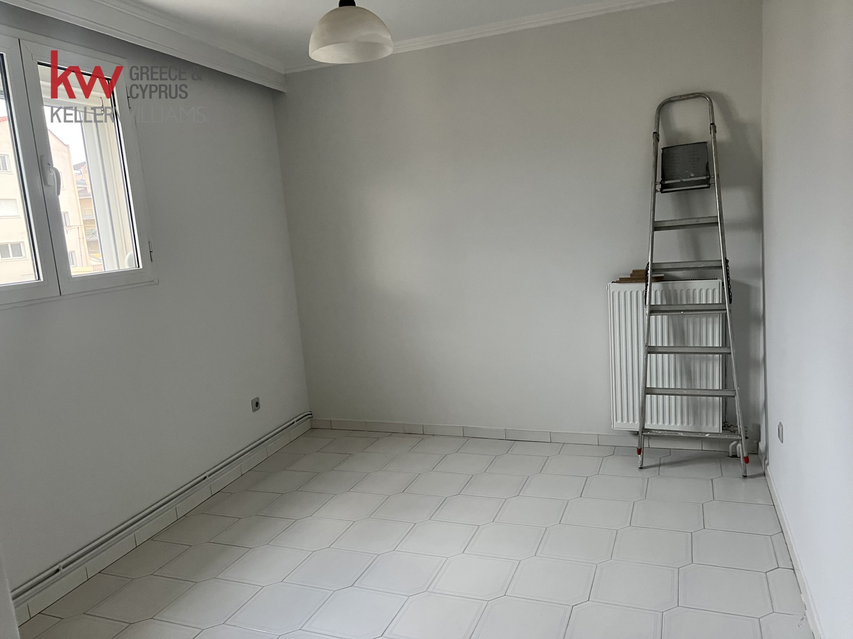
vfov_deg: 53.1
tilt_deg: -8.7
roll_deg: +4.4
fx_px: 641
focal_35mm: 26
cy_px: 320
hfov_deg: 67.3
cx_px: 426
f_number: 1.5
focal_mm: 5.7
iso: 320
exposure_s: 1/60
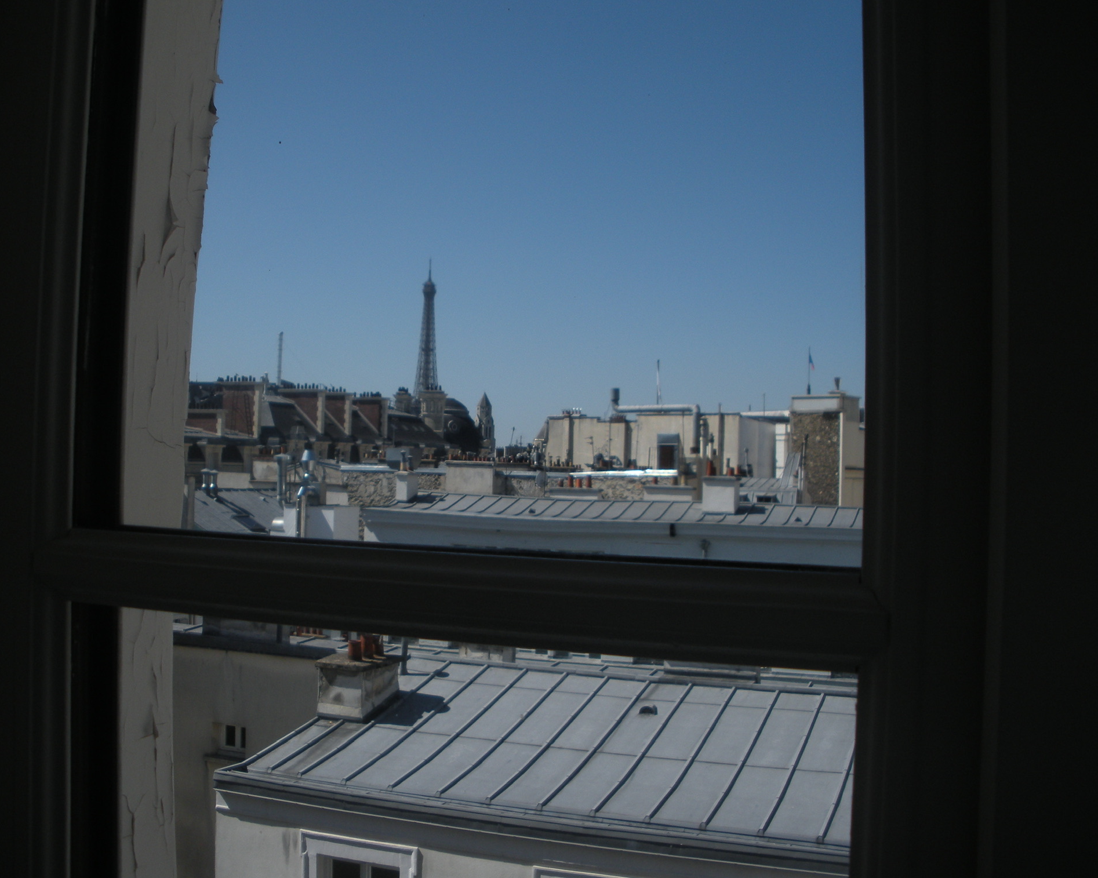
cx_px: 527
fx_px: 1235
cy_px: 439
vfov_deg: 39.2
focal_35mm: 38
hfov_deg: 47.9
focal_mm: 6.3
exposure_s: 1/1149
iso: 64
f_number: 3.5
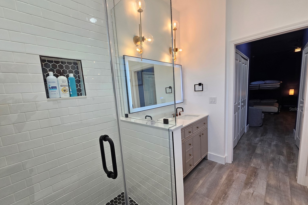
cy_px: 109
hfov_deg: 104.2
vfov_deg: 81.1
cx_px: 149
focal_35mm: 14
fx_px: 120
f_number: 2.2
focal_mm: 2.2
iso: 64
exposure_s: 1/60
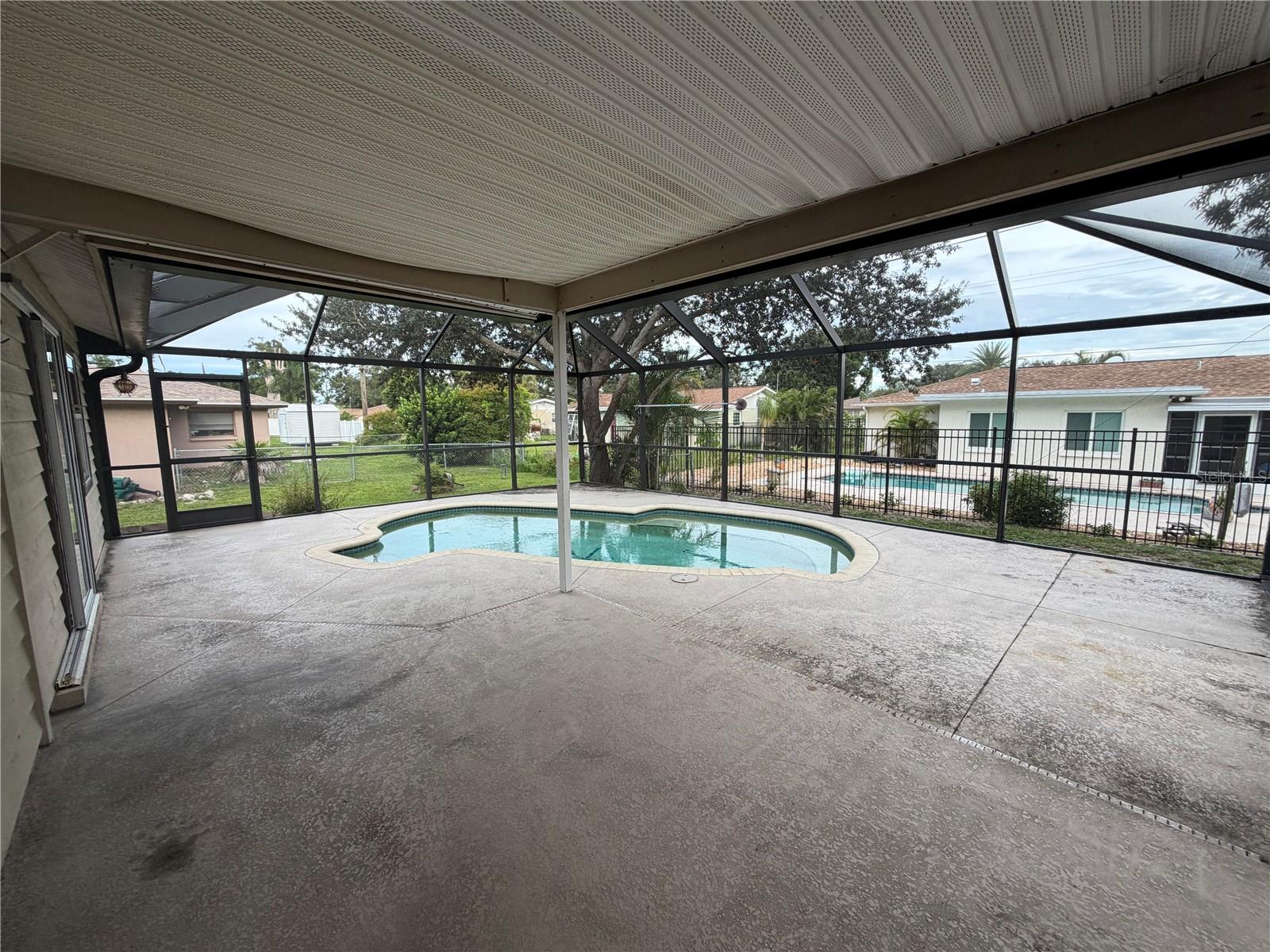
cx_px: 635
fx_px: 514
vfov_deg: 85.7
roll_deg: +0.1
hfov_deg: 102.1
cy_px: 476
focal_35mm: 14
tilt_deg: -7.2
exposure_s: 1/121
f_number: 2.2
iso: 50
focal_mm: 2.22
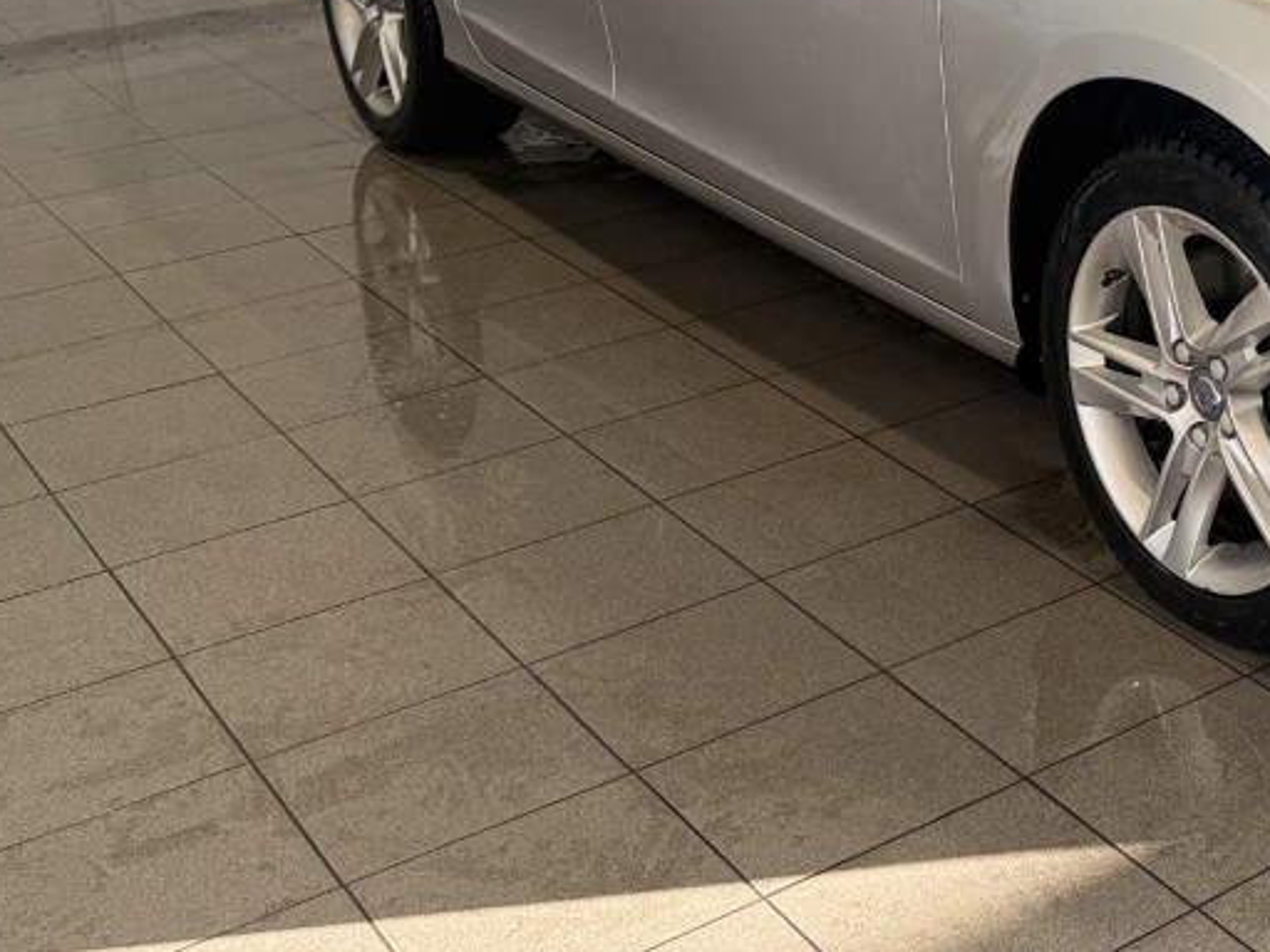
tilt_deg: -16.8
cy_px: 124
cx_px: 1357
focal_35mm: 60
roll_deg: +0.6
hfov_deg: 29.4
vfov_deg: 23.8
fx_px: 2201
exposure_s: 1/330
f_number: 1.78
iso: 100
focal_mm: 6.76
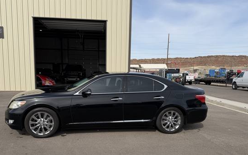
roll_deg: -1.0
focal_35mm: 30
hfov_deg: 62.8
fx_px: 203
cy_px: 100
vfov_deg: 41.4
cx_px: 115
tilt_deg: -7.7
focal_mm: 6.76
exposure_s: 1/3953
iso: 80
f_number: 1.78
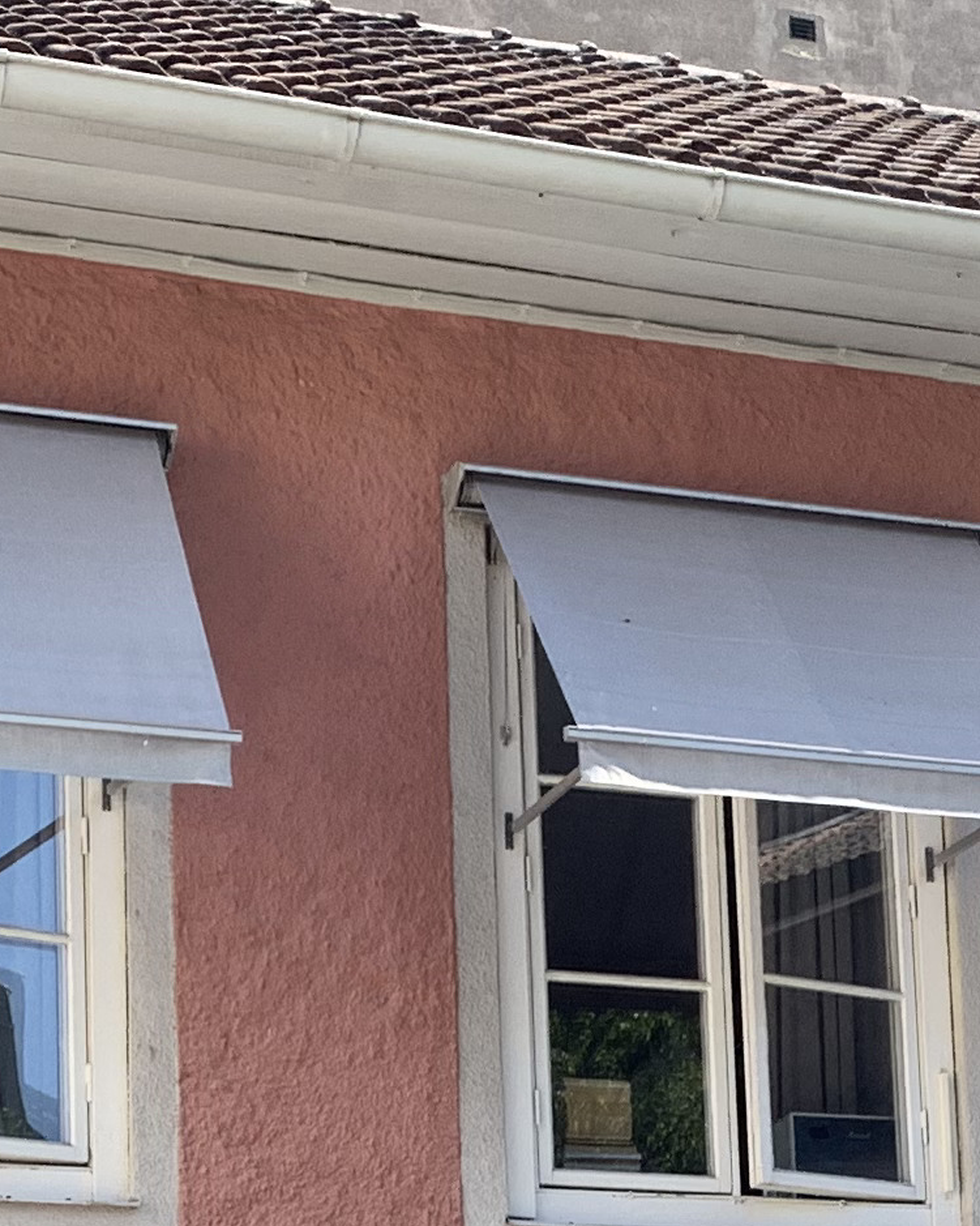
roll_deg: +3.2
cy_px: 1431
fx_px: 3952
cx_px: 930
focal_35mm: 109
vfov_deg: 16.9
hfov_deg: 14.0
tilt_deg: +9.9
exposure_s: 1/656
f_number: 1.8
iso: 25
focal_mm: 4.25
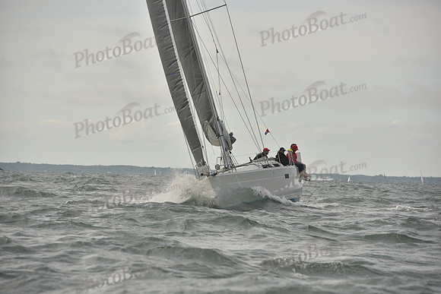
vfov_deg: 6.9
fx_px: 2450
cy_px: 147
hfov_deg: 10.3
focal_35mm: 200
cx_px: 220
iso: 400
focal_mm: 200
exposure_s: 1/1000
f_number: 8
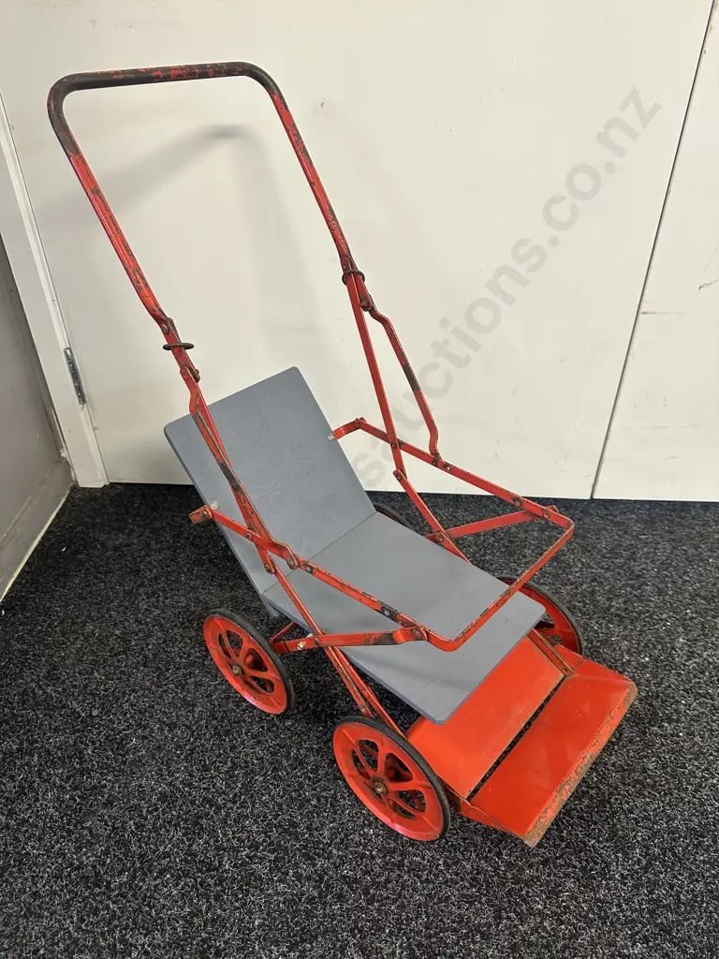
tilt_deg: -36.5
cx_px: 360
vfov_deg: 71.6
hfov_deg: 56.8
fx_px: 665
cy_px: 480
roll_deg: -0.5
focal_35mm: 24
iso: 200
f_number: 1.78
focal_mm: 6.86
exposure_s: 1/50
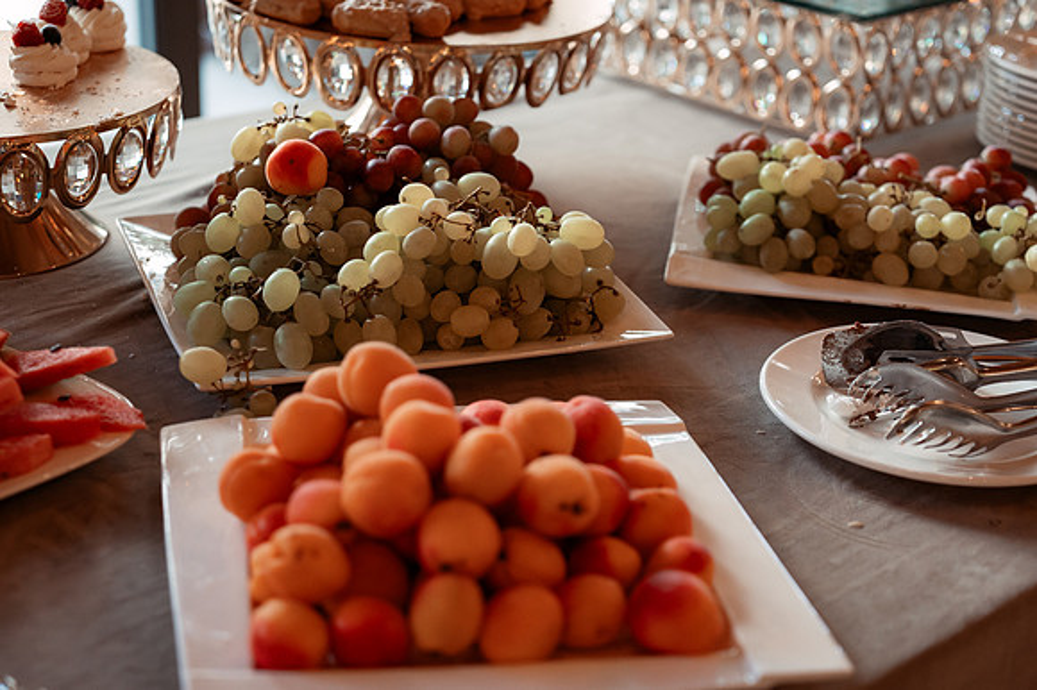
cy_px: 372
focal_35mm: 54
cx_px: 560
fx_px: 1554
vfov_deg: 25.0
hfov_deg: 36.9
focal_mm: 50
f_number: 2.8
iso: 2500
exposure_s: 1/320
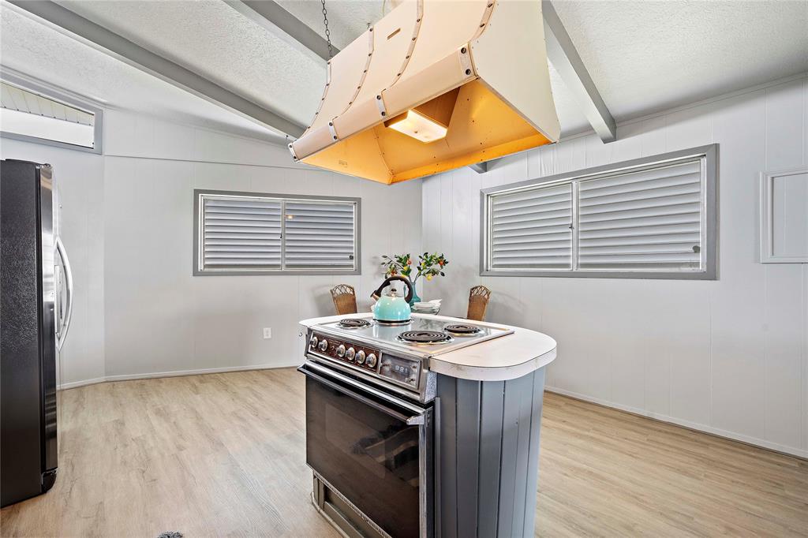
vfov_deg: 81.2
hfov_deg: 104.3
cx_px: 404
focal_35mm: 14
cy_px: 269
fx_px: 314
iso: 640
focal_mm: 14
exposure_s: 1/2.5
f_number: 8
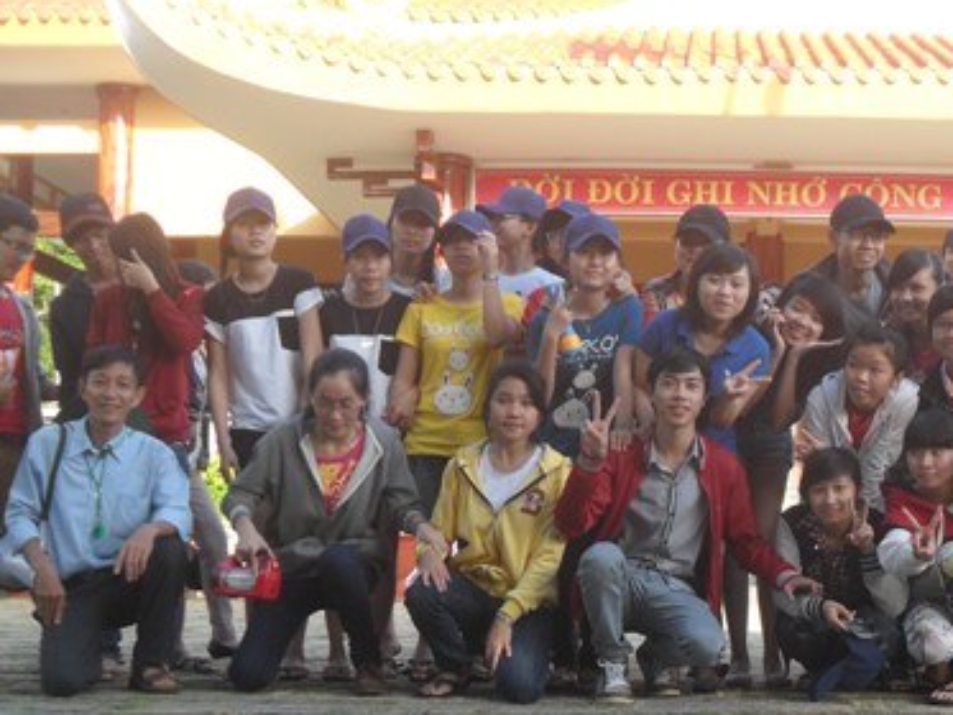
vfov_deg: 24.0
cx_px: 777
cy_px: 598
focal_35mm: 60
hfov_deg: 31.3
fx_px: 1652
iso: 100
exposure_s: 1/125
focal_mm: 6.2
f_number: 2.8
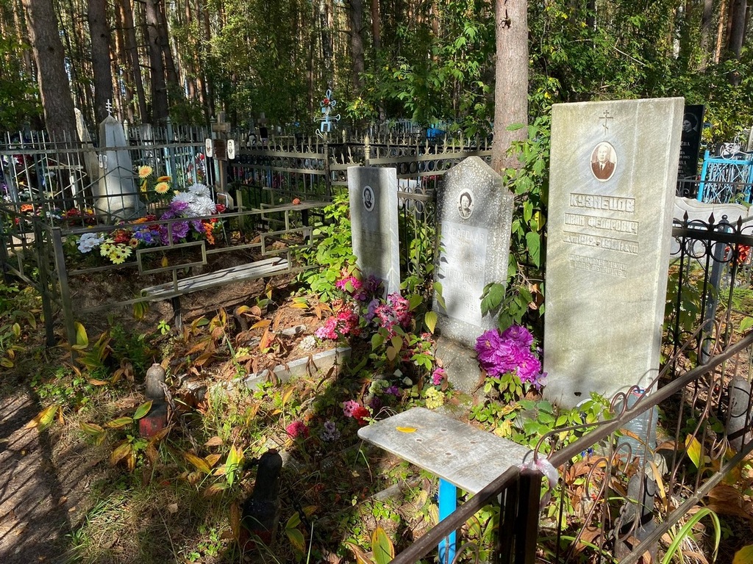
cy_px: 282
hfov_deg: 67.3
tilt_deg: -12.5
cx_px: 376
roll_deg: +1.4
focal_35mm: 26
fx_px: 566
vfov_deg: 53.1
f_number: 1.8
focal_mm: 4.25
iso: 32
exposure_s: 1/1565
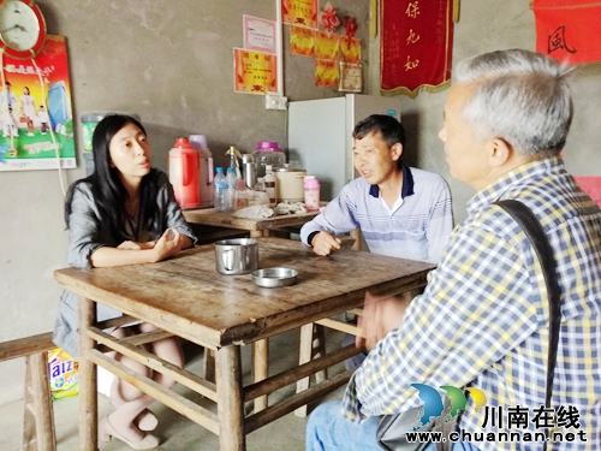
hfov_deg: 71.6
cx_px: 300
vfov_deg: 56.8
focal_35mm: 24
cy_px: 226
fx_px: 417
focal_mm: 4.12
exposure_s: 1/17
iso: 671
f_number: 2
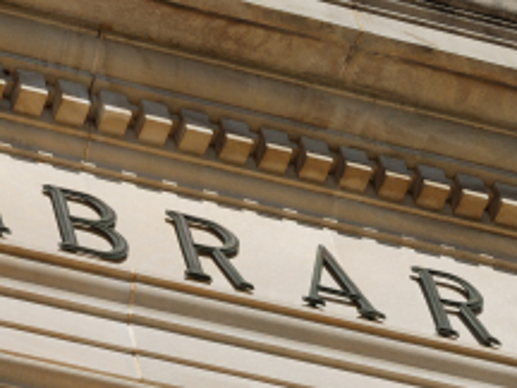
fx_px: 4450
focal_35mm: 298
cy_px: 313
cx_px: 261
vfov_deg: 5.0
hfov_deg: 6.6
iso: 100
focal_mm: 105
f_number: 9
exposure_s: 1/400
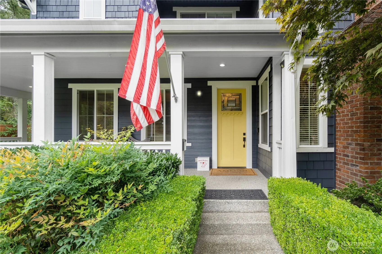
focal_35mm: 15
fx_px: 159
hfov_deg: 100.4
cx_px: 191
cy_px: 127
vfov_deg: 77.3
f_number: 8
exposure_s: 1/50
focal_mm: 10
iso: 160
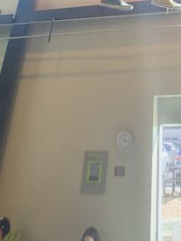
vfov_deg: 27.1
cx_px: 176
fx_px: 334
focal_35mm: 48
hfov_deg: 28.6
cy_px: -125
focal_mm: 1.7
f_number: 2.2
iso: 80
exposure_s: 1/60
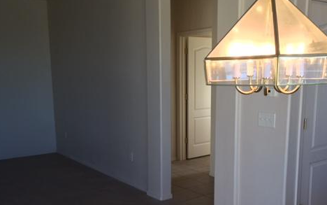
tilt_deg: -10.9
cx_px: 152
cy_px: 143
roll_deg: +0.9
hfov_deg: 47.1
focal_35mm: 42
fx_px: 374
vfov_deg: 30.3
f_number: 2.2
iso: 32
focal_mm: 4.15
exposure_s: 1/40
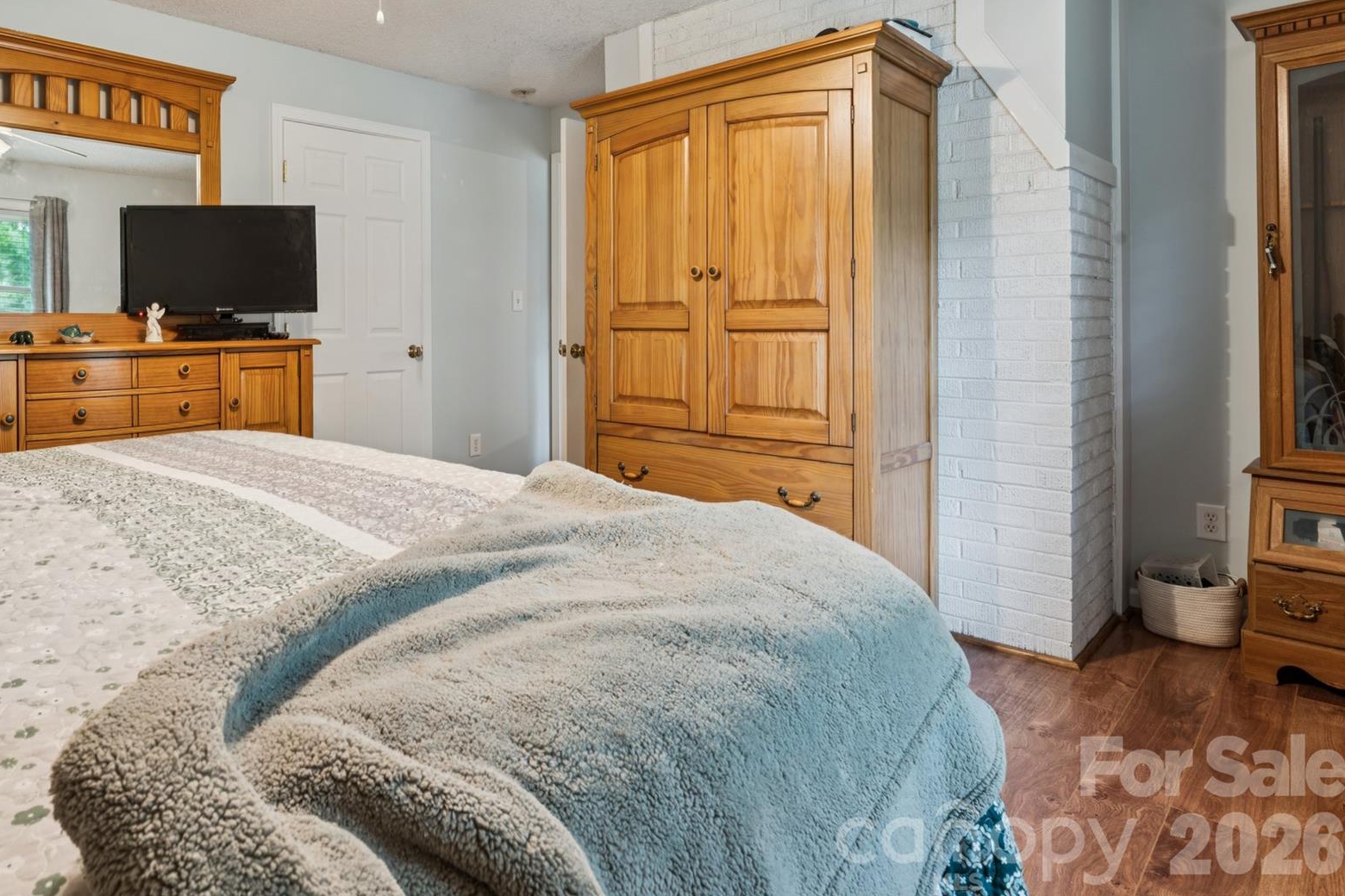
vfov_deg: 56.7
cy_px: 317
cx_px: 472
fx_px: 814
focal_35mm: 22
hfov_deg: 77.1
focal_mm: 16.6
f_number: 13
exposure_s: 3.2
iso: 100
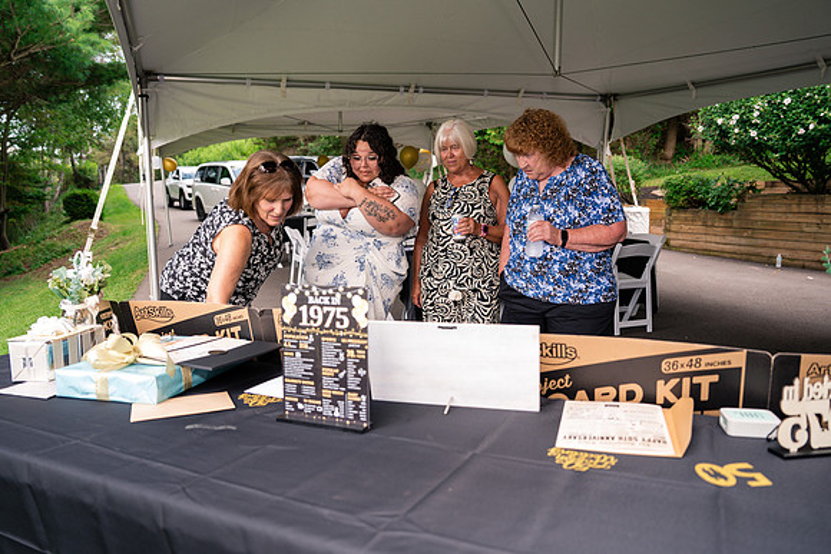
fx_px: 580
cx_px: 405
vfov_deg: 51.1
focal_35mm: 25
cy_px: 277
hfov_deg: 71.3
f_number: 2.8
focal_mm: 24
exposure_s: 1/250
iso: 250
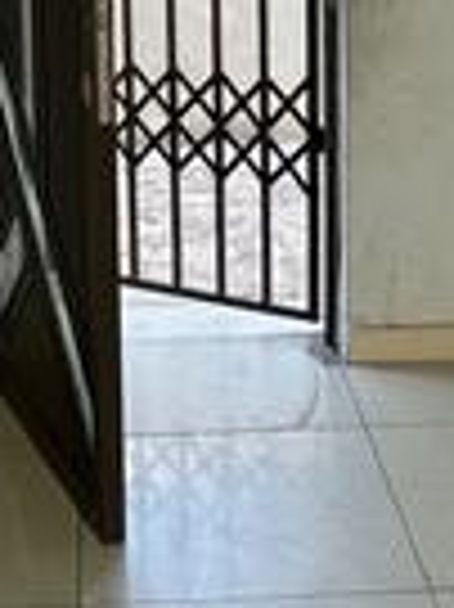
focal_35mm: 83
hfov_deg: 17.7
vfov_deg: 22.2
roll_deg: +0.2
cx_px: 117
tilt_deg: -6.0
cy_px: -72
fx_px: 1454
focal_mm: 2.22
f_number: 2.2
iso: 80
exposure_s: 1/99
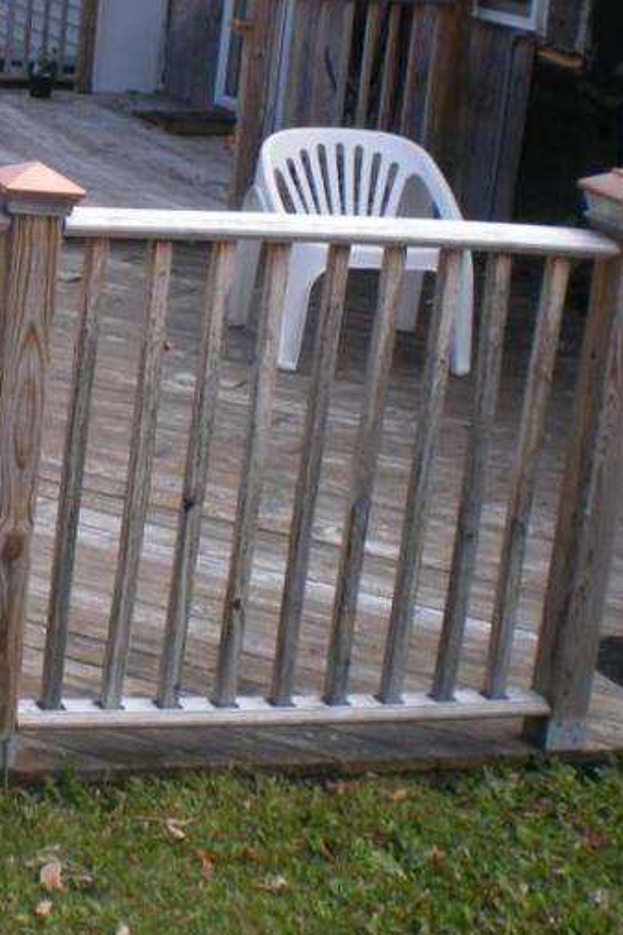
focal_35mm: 80
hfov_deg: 16.5
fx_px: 2078
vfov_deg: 25.1
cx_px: -79
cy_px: 235
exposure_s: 1/123
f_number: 4.6
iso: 64
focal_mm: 6.3
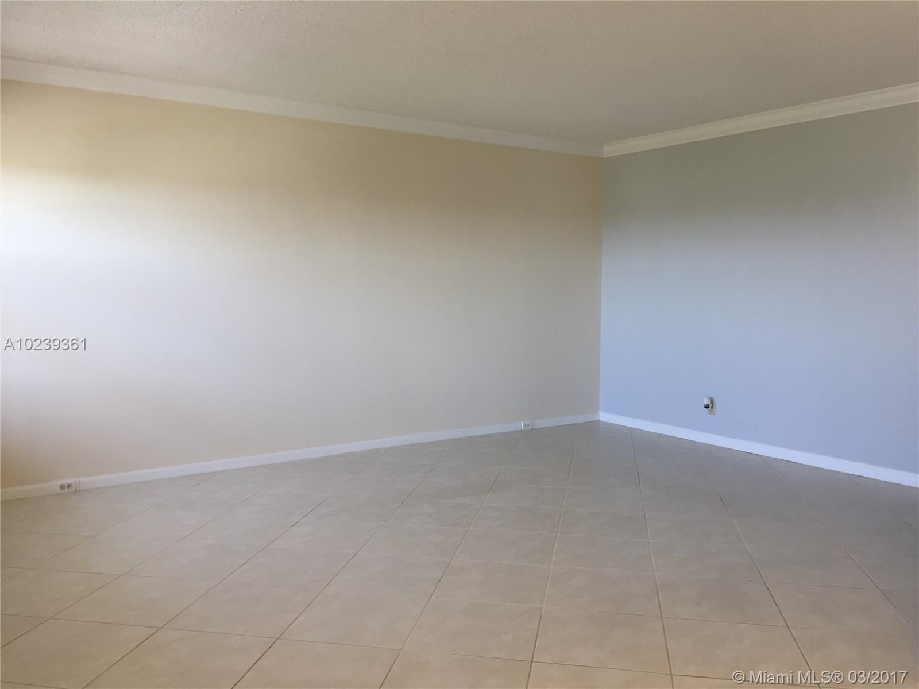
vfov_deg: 48.2
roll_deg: -0.3
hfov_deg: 61.7
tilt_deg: -3.9
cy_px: 344
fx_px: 770
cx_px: 460
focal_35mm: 29
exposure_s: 1/40
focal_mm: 4.15
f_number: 2.2
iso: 32
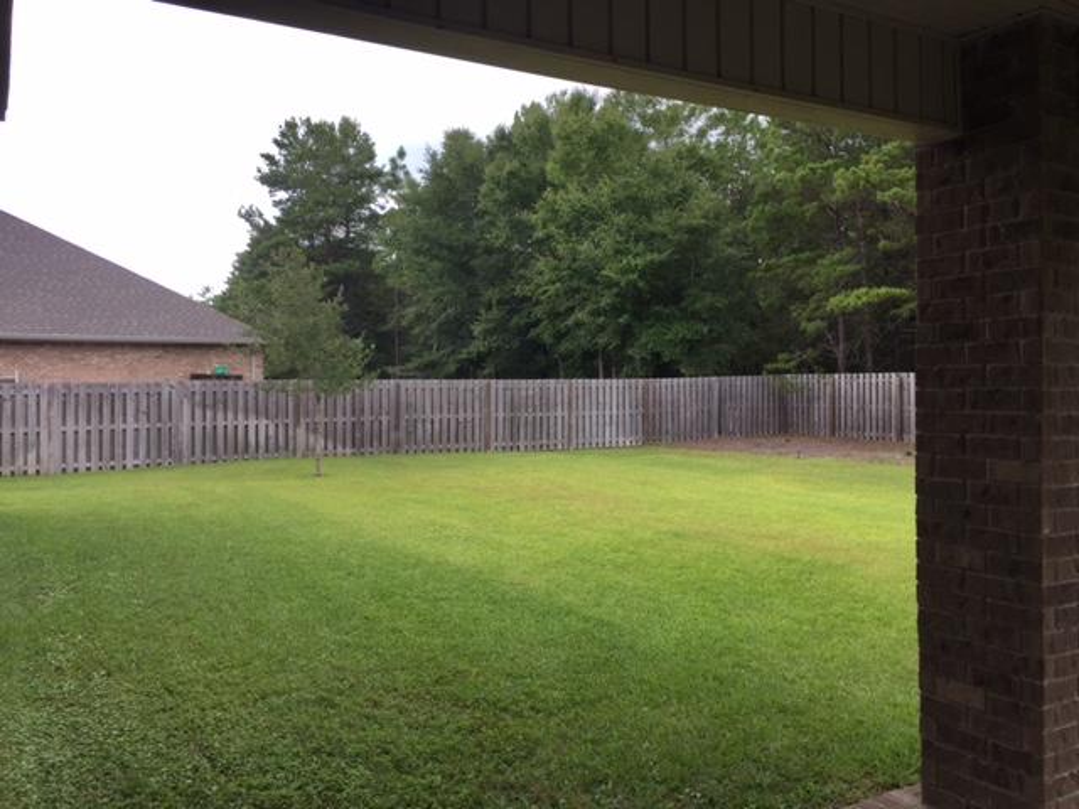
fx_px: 904
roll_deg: -2.7
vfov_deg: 48.2
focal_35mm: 29
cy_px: 404
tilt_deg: -0.4
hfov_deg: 61.7
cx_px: 540
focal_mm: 4.15
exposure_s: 1/412
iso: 32
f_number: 2.2
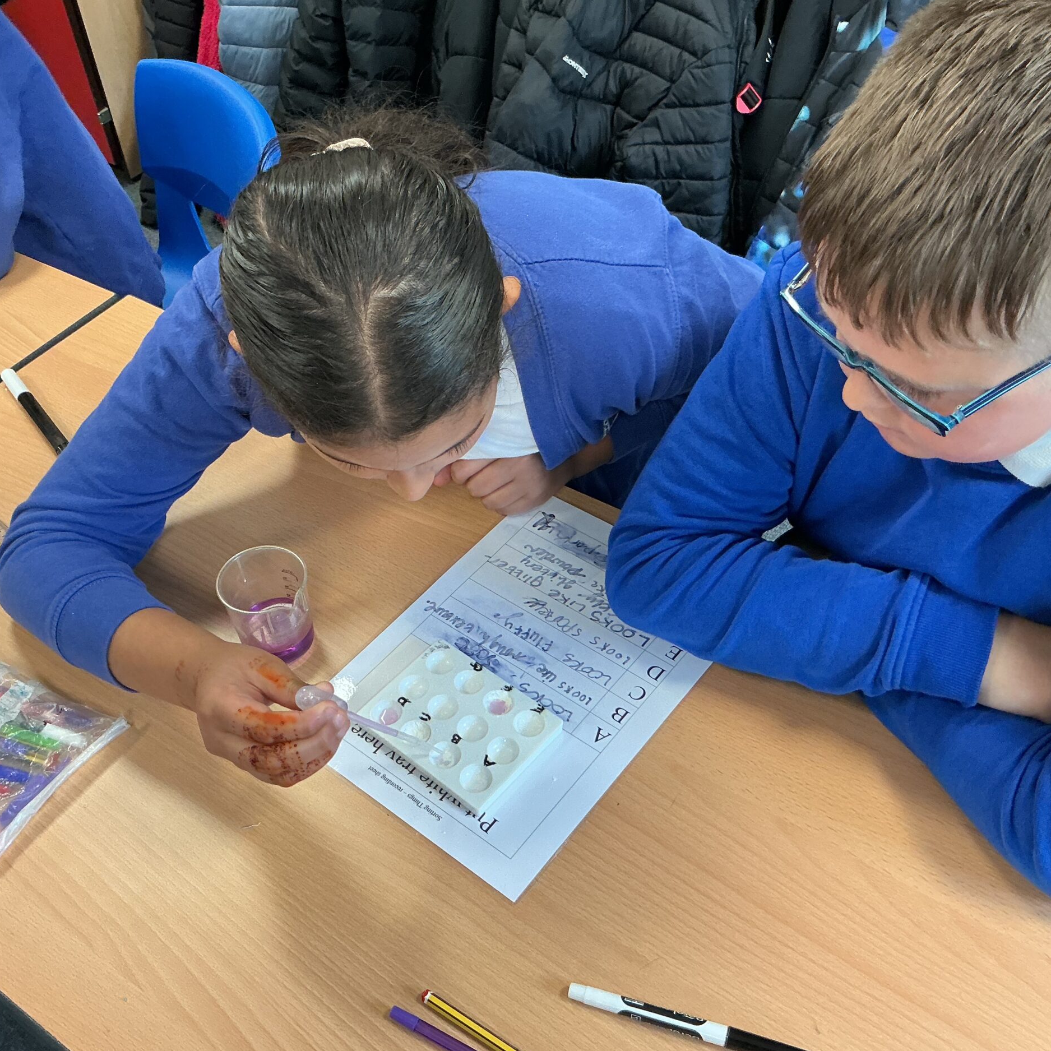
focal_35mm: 35
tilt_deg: -46.7
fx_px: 1202
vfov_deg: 47.2
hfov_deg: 47.2
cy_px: 536
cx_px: 478
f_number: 1.8
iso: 125
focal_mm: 3
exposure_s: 1/60
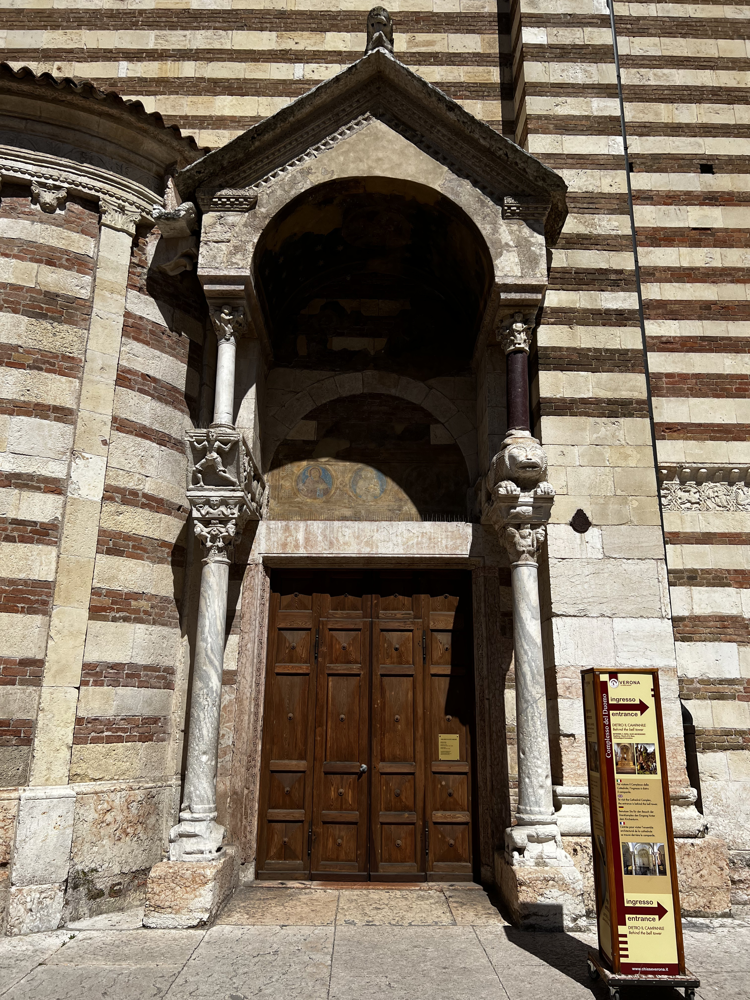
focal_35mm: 26
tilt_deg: +16.6
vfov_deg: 67.3
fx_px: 751
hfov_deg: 53.1
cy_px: 500
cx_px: 375
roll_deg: -0.8
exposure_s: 1/6993
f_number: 1.5
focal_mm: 5.7
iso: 50
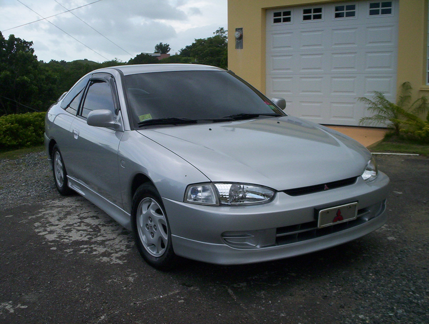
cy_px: 162
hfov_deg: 48.9
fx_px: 472
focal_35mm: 38
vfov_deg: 37.9
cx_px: 214
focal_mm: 4.99
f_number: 4.5
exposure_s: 1/518
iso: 100
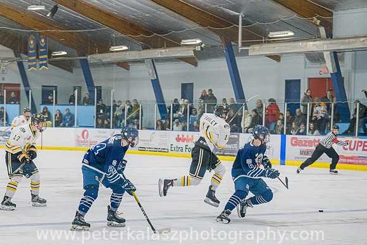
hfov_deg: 19.8
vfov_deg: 13.2
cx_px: 196
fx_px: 1051
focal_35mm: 103
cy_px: 187
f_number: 5.6
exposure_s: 1/500
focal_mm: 62
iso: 3200
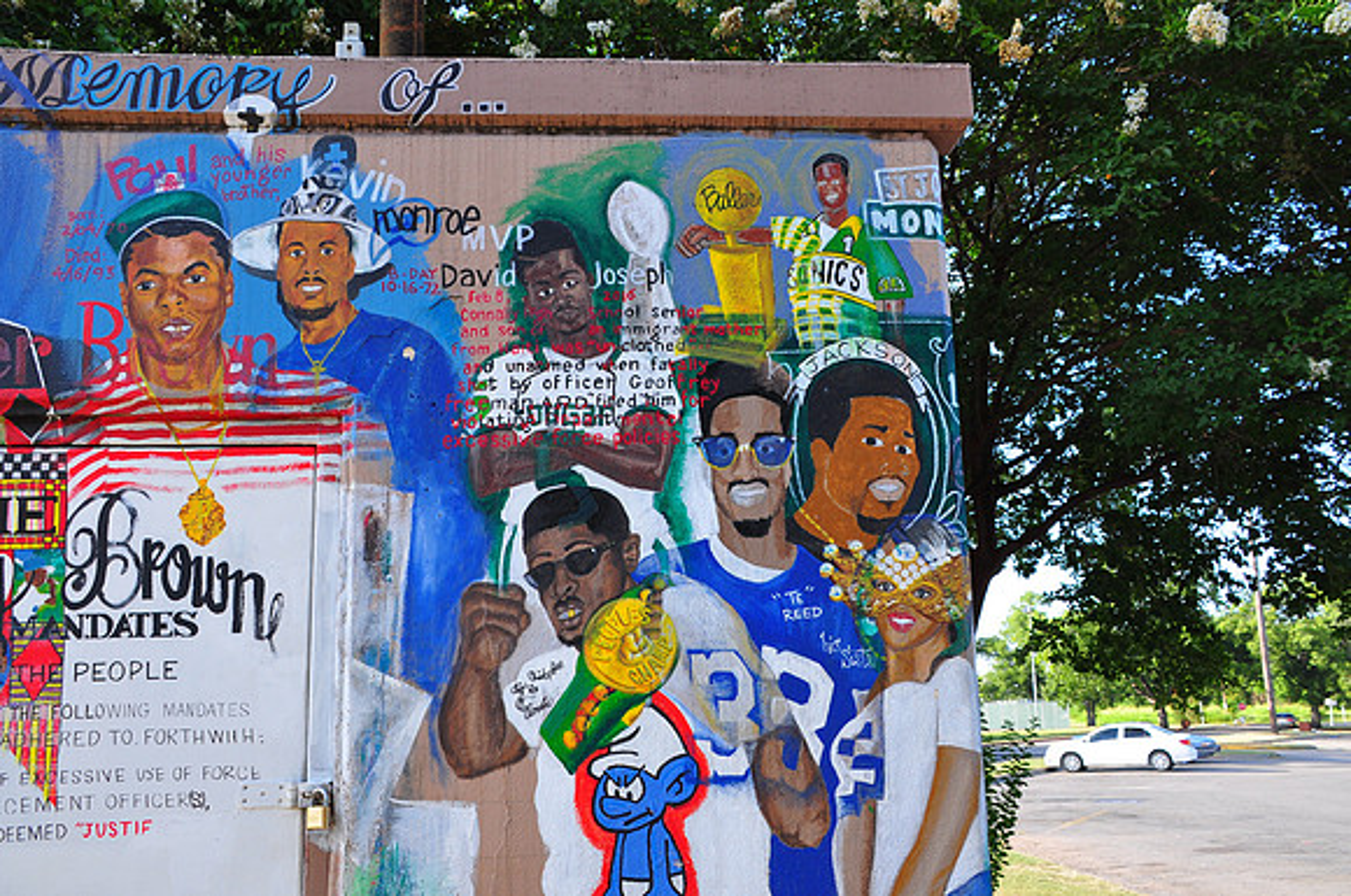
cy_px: 448
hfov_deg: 57.3
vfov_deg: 39.9
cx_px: 676
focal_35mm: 33
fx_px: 1237
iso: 200
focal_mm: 22
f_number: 10
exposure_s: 1/50
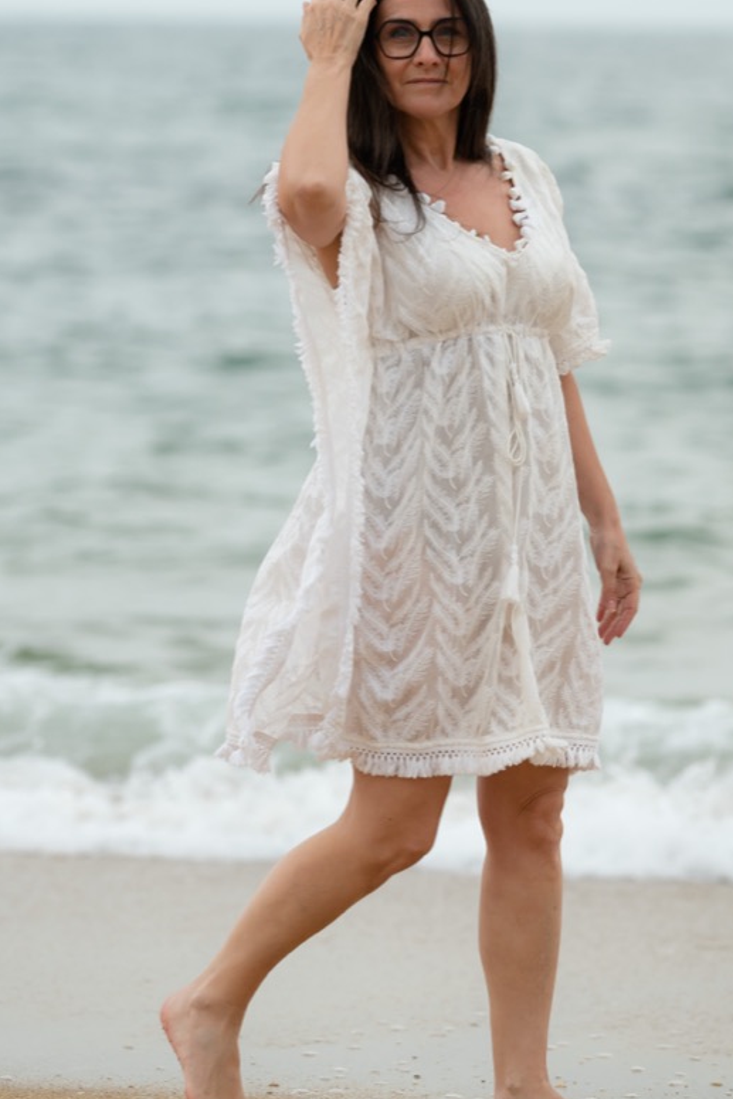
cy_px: 242
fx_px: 7448
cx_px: 316
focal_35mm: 244
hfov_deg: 5.6
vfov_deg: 8.4
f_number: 3.2
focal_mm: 135
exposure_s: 1/400
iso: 320
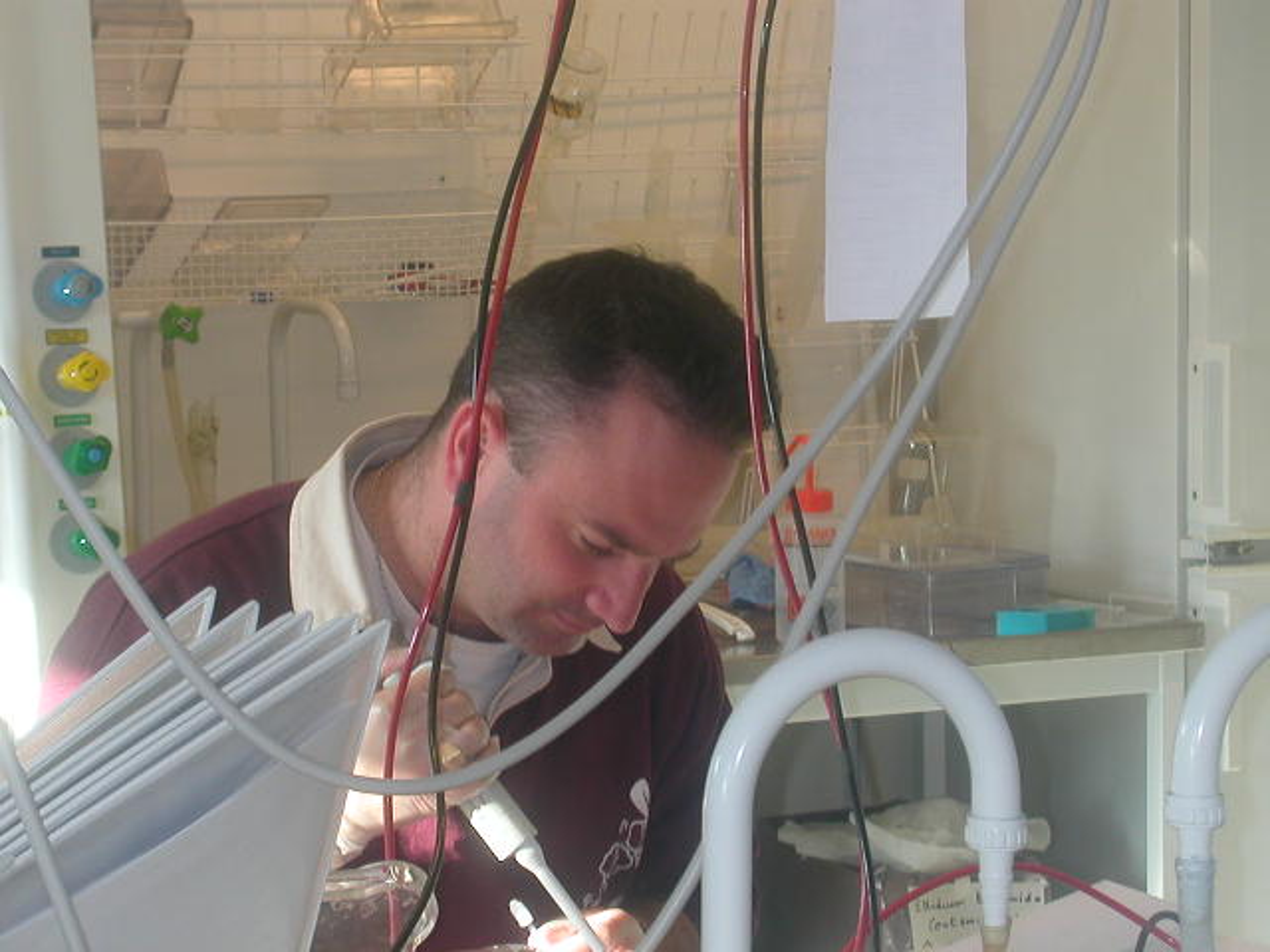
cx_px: 635
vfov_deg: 13.3
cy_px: 476
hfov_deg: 17.7
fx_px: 4072
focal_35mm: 111
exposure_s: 1/30
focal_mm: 16.8
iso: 100
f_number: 4.8
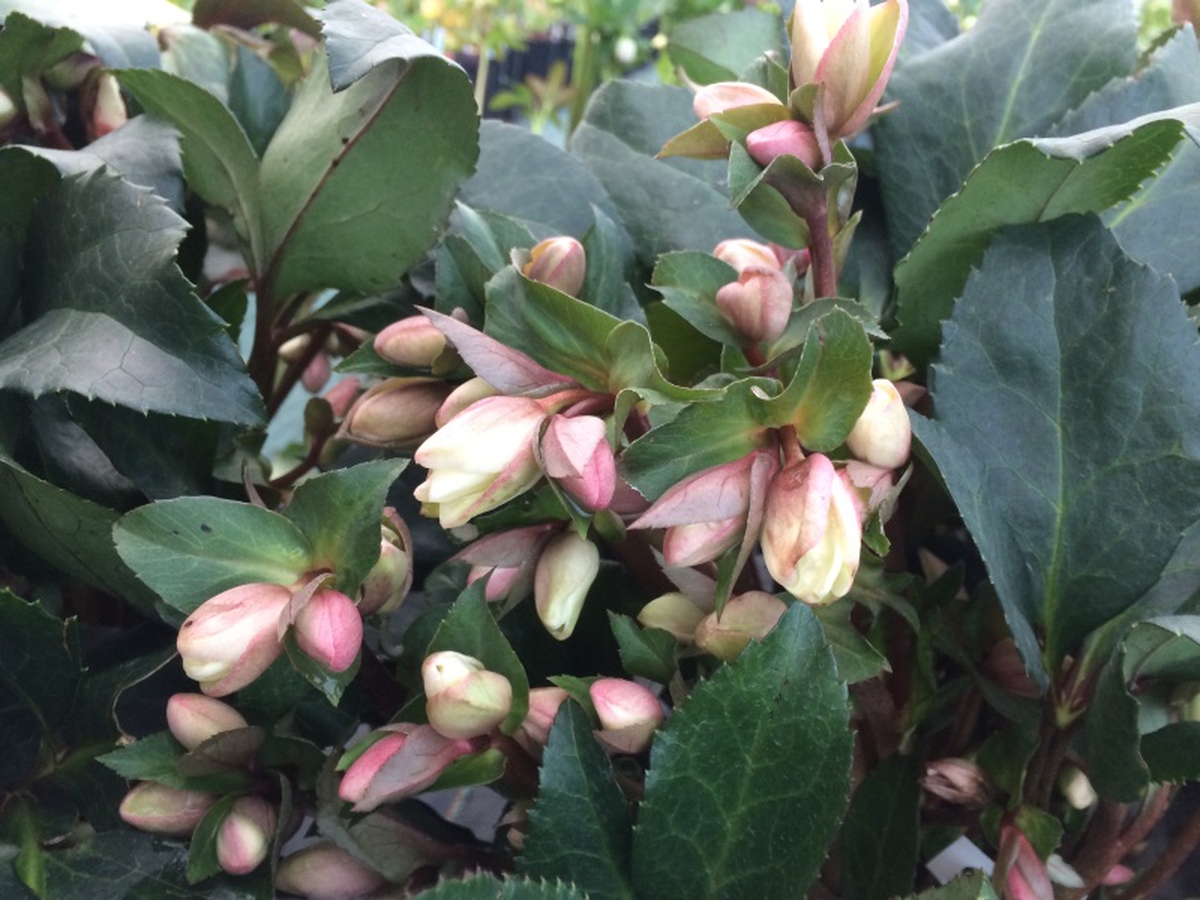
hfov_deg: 61.7
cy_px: 450
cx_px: 600
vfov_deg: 48.2
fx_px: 1005
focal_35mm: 29
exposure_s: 1/33
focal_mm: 4.15
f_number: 2.2
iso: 125
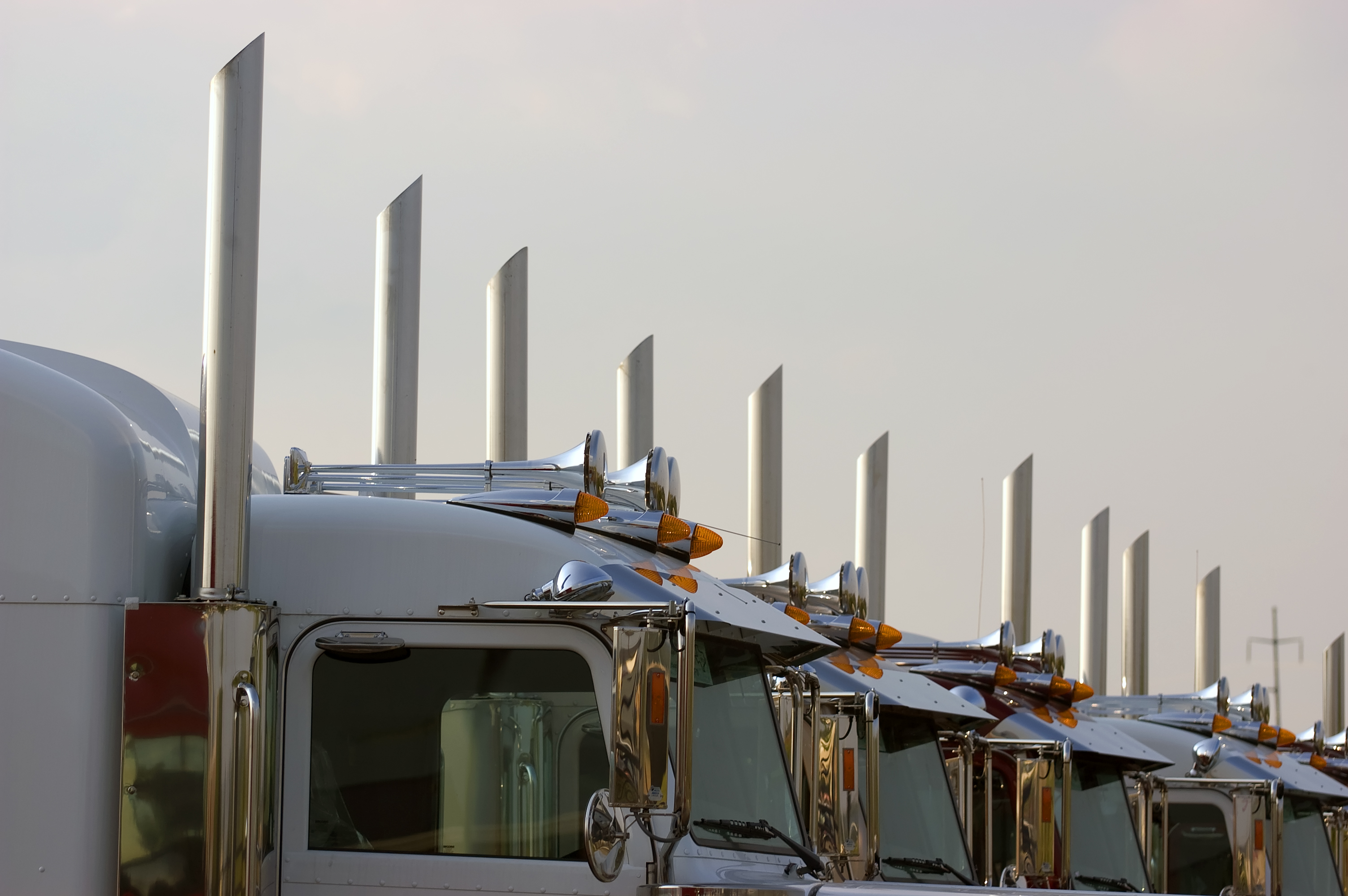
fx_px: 5331
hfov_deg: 14.4
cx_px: 674
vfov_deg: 9.6
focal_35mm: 142
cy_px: 448
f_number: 5.6
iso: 200
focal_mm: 95
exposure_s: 1/800
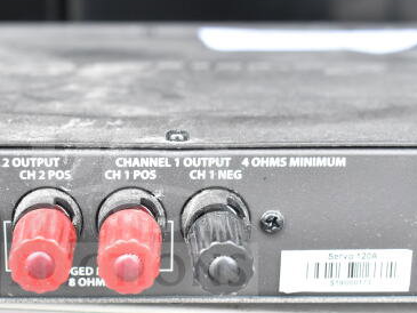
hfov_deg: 25.9
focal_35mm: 75
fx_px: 901
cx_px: 129
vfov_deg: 19.6
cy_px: 206
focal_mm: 31
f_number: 7.1
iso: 1600
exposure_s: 1/200
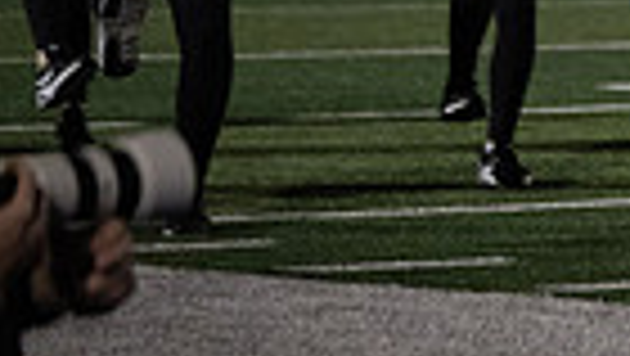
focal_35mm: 500
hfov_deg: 4.3
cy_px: -309
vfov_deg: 2.4
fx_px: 8359
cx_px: 1287
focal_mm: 115
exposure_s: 1/1600
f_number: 2.8
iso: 5000
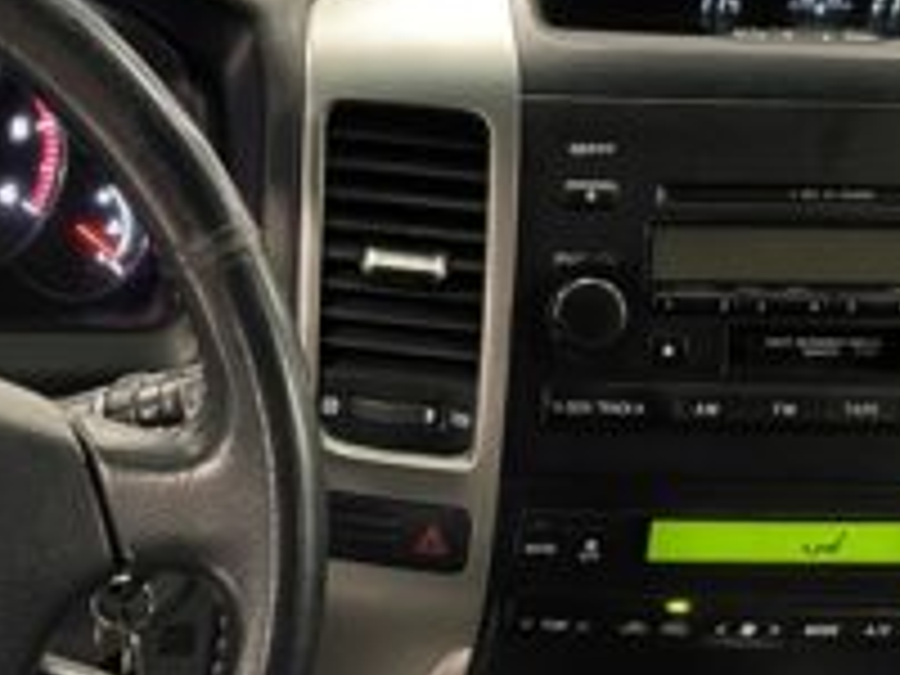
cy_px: 549
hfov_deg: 24.6
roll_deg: -4.2
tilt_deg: -35.6
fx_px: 2028
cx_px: 158
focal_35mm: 78
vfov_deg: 18.7
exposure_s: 1/30
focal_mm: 4.2
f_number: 1.6
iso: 640
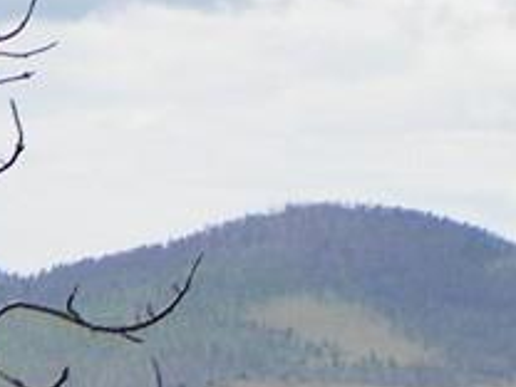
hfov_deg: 3.8
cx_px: 563
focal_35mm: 523
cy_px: 982
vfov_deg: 2.8
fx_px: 7796
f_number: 4.5
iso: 64
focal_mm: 12.1
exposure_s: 1/500
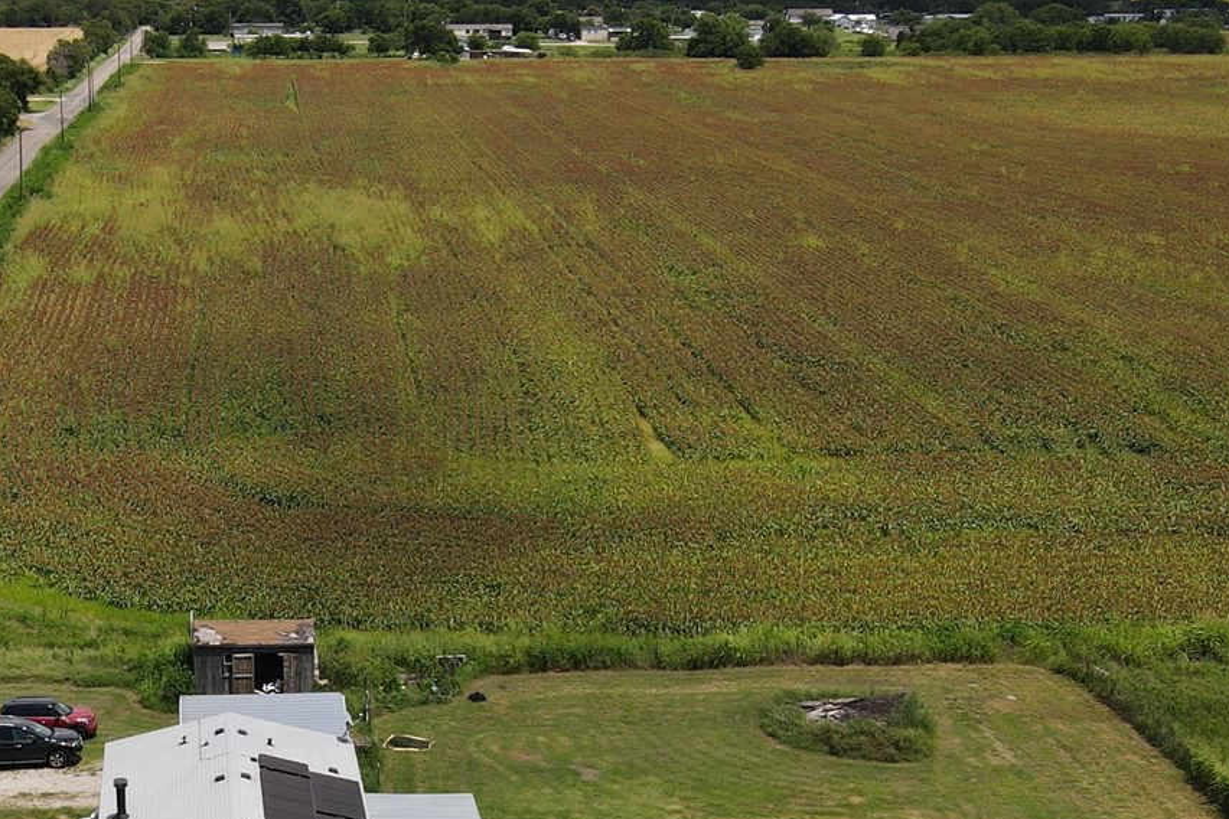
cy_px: 702
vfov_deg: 22.2
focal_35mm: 60
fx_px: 2048
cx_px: 276
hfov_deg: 32.6
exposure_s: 1/1000
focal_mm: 4.5
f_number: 2.8
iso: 100
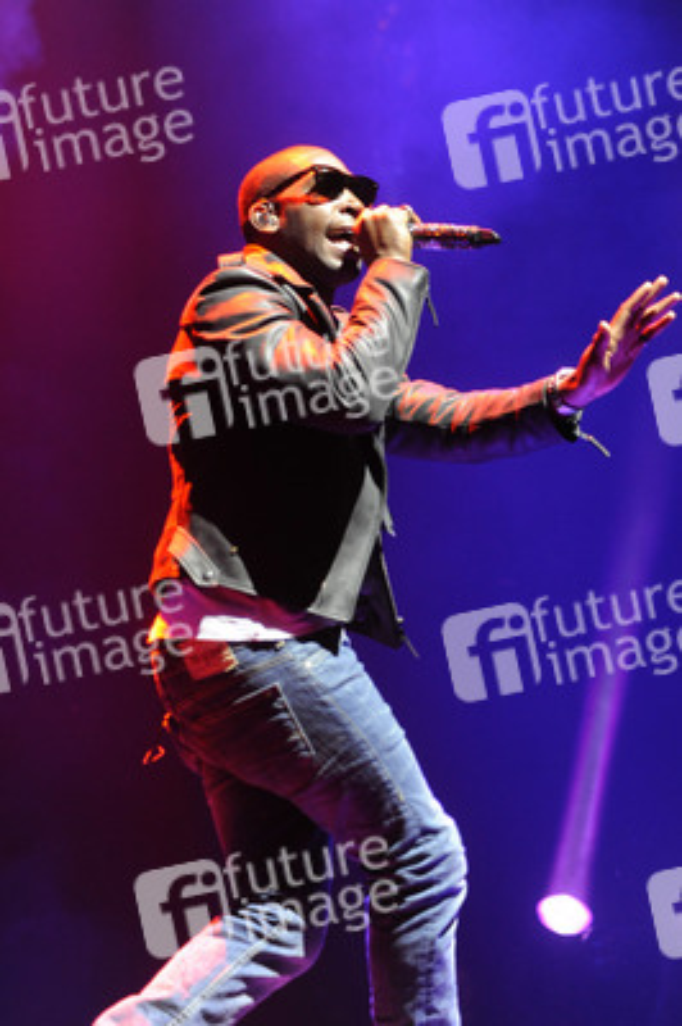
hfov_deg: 16.0
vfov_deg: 23.9
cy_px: 513
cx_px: 341
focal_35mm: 85
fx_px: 2419
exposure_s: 1/125
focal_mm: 85
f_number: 5
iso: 3200
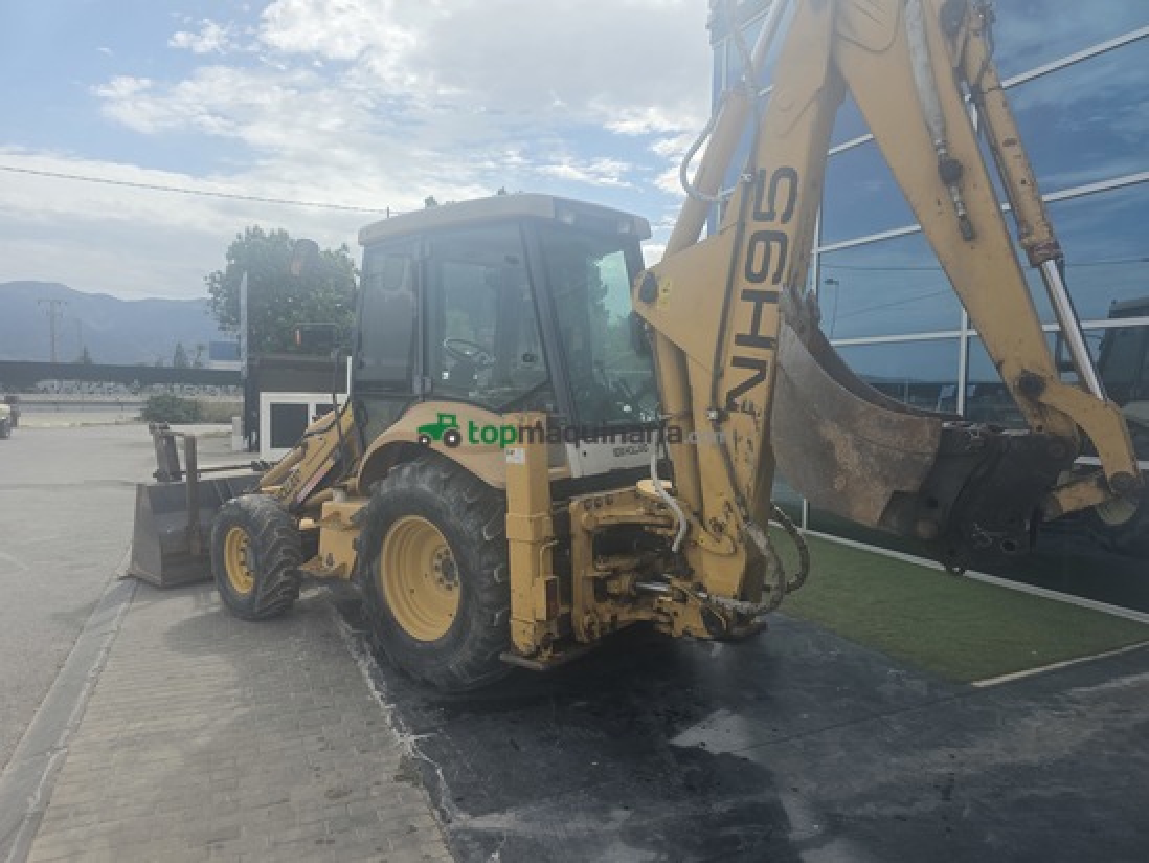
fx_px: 764
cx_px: 574
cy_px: 432
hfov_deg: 73.9
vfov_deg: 58.9
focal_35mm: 23
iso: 80
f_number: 1.7
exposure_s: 1/5608
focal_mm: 6.3
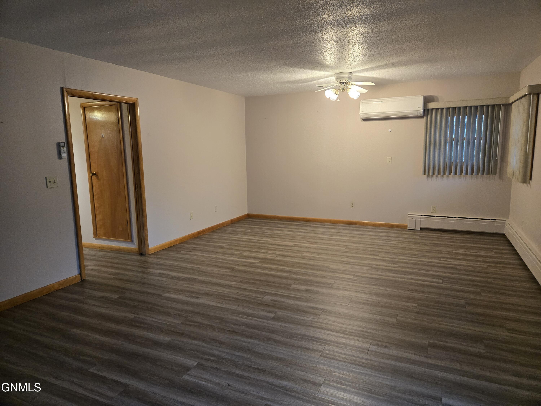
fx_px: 359
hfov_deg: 73.9
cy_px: 203
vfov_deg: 58.9
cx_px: 270
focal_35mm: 23
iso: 400
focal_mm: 5.4
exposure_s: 1/120
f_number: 1.8
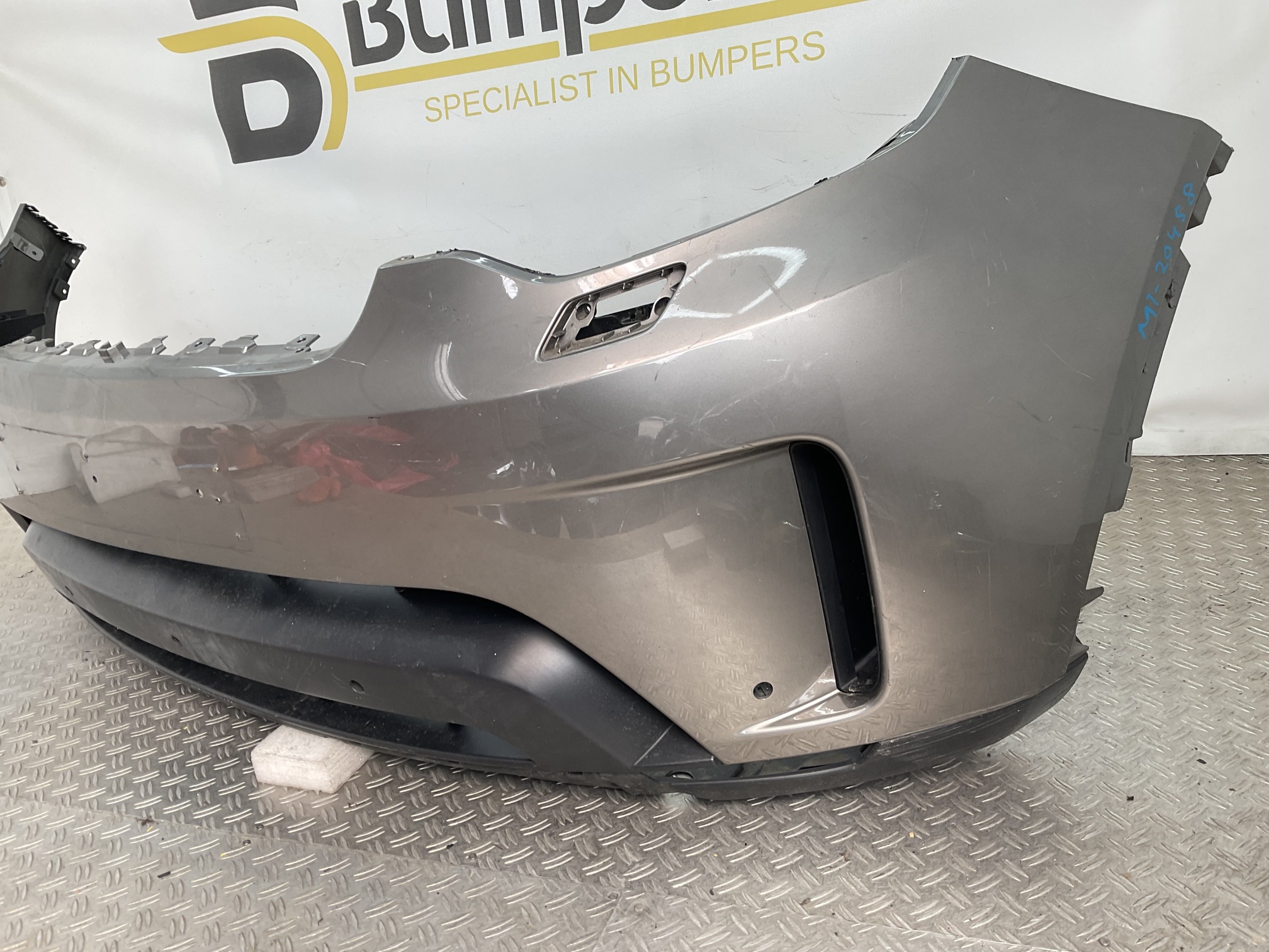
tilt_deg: -20.7
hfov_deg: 61.7
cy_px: 476
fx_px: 1063
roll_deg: +6.7
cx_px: 634
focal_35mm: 29
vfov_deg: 48.2
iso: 16
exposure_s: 1/121
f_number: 1.8
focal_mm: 3
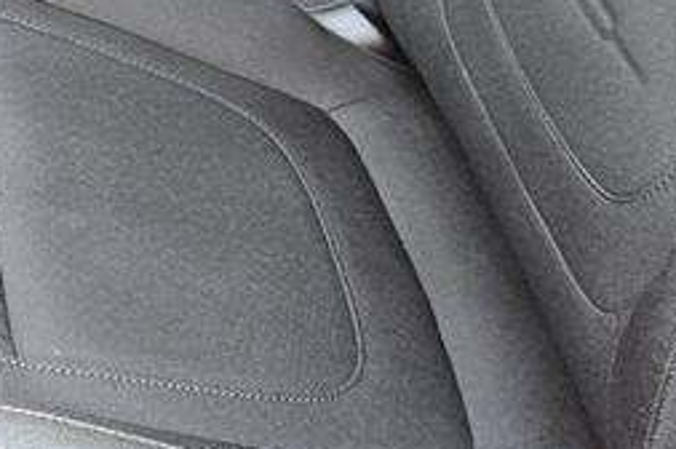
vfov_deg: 13.4
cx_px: -291
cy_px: -198
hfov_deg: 18.9
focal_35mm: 97
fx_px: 1819
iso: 200
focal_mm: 5.4
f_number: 1.8
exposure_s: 1/100
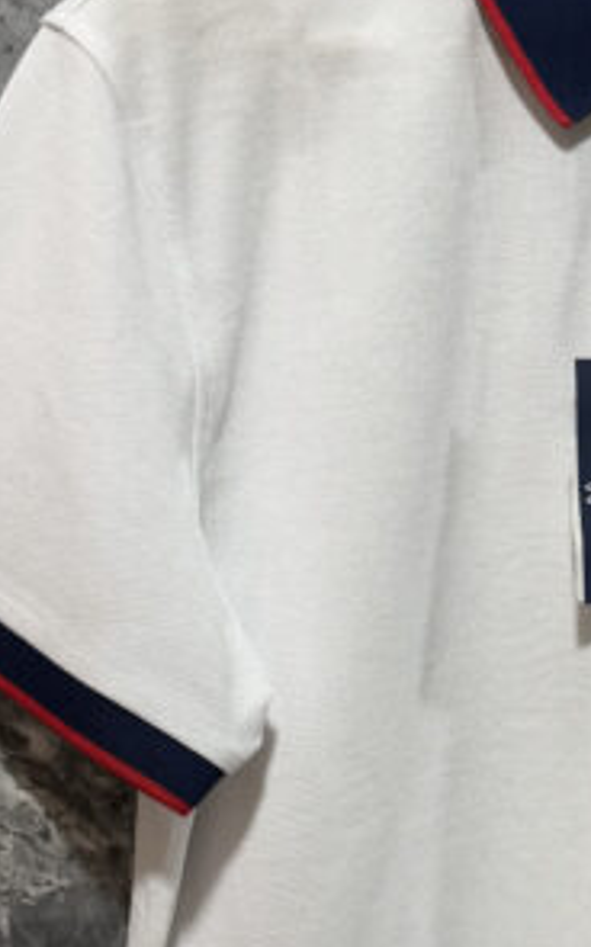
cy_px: 725
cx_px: 540
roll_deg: -1.1
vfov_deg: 29.3
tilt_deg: -12.3
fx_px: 1781
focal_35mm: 69
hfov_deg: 18.5
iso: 125
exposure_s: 1/60
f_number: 1.78
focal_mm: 6.76
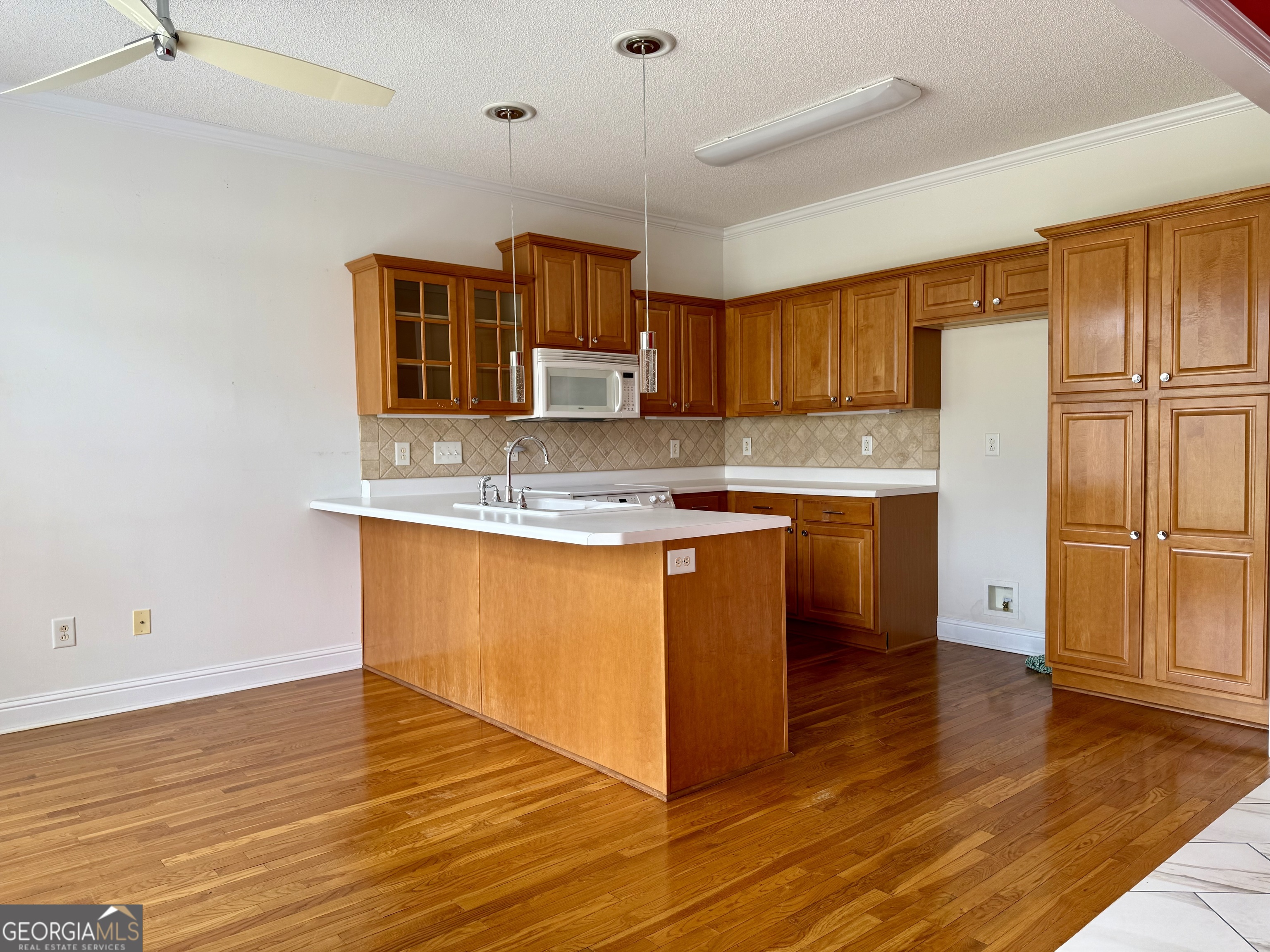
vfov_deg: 56.8
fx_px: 881
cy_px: 476
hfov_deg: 71.6
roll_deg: +1.2
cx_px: 635
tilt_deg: -2.7
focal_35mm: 24
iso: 64
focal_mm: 6.76
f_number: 1.78
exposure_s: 1/121
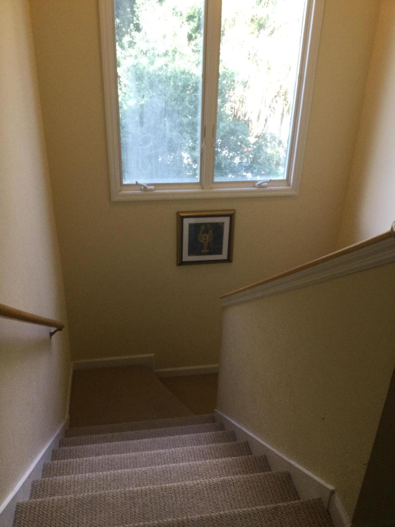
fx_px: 472
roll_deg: -0.2
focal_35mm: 31
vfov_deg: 58.4
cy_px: 264
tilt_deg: -27.0
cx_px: 198
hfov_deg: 45.4
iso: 40
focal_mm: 3.3
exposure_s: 1/30
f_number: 2.4
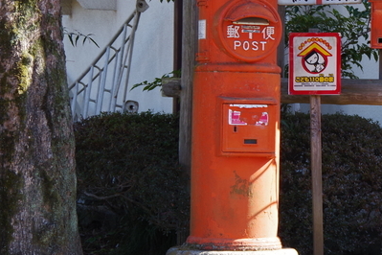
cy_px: 104
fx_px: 1634
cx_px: 416
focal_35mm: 154
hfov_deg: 13.1
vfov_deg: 8.9
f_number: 5
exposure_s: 1/160
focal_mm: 40
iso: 200
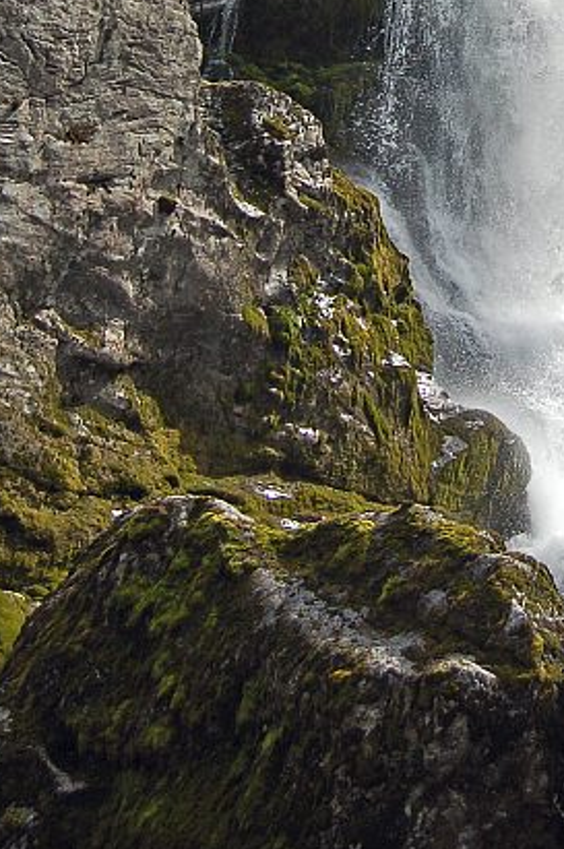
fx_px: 2667
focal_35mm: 113
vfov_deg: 17.5
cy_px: -58
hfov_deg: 11.9
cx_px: 557
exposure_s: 1/1250
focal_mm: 31
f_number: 5
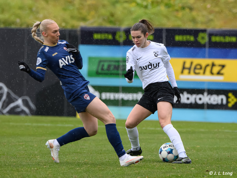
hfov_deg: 3.6
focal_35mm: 548
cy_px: 79
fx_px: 3754
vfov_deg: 2.7
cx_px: 147
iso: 4000
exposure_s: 1/800
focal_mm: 400
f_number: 6
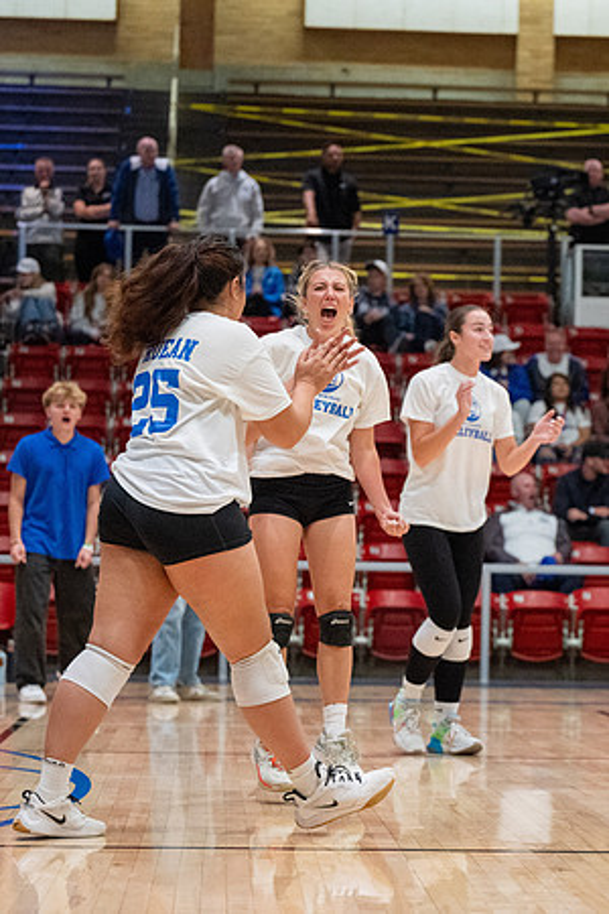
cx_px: 468
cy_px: 477
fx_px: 3036
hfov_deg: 11.4
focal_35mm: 120
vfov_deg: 17.1
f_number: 2.8
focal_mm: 70
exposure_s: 1/500
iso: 5000
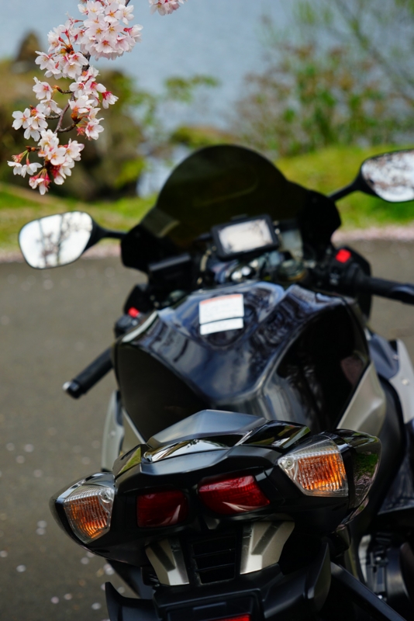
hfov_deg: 13.3
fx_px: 1775
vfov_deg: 19.8
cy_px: 310
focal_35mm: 103
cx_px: 207
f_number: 6.3
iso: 400
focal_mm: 103
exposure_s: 1/1000
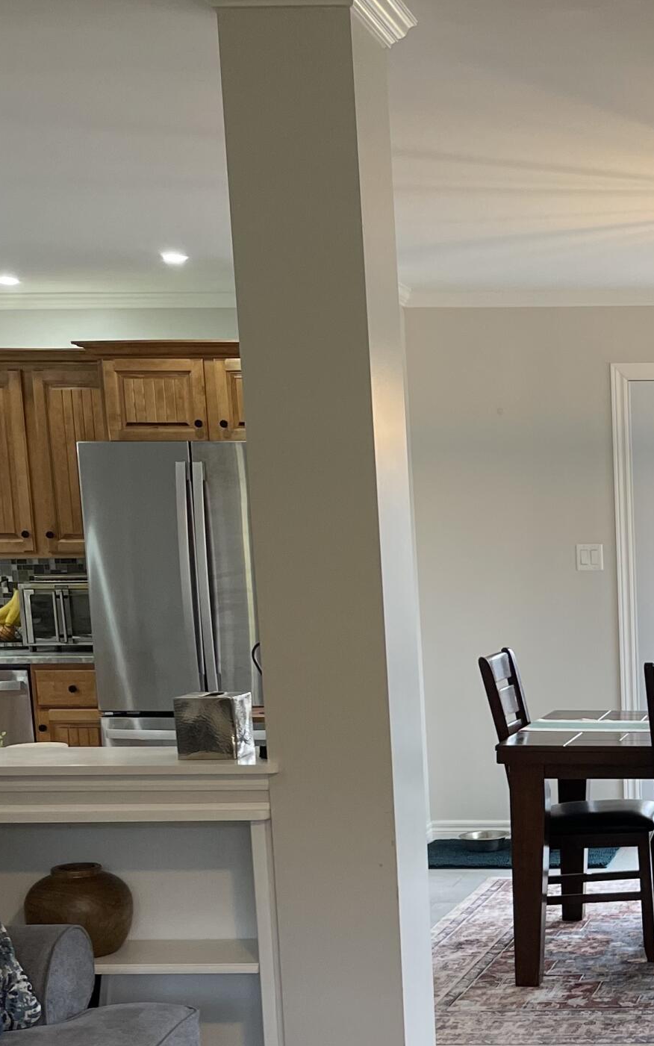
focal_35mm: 59
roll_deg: +0.5
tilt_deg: -9.2
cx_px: 781
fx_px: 1682
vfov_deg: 33.5
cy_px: 835
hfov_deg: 20.6
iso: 125
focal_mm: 4.2
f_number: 1.6
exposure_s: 1/120
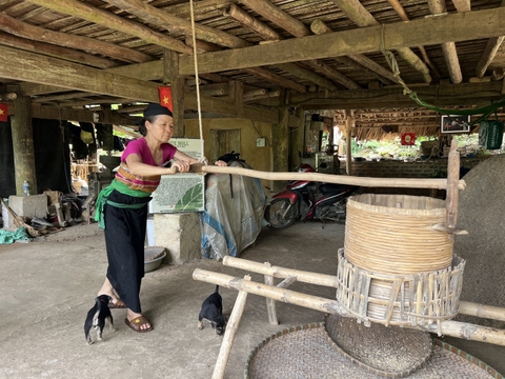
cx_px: 252
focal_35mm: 26
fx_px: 379
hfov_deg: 67.3
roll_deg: +0.0
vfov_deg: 53.1
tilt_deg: -5.4
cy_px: 190
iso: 64
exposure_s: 1/121
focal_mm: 5.7
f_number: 1.5
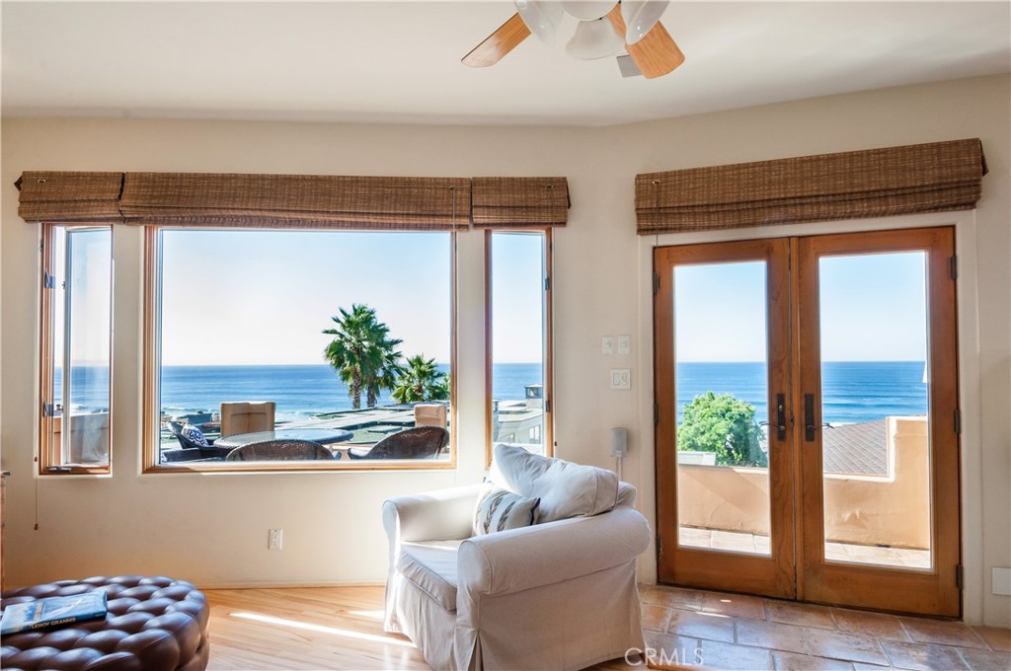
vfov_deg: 59.4
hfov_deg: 81.3
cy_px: 336
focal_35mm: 21
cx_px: 506
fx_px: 589
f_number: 16
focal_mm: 14
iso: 200
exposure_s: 1/25
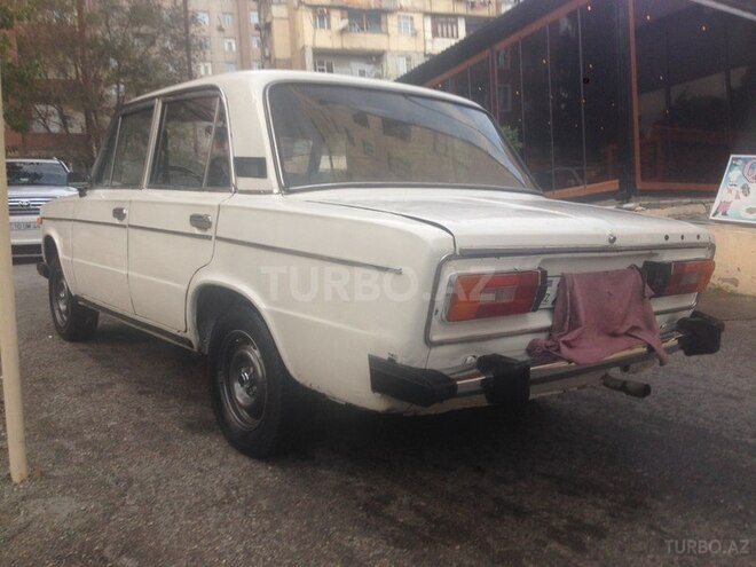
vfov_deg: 42.9
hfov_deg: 55.4
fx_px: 721
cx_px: 378
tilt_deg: -1.4
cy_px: 284
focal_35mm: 33
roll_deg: +1.8
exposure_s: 1/120
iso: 64
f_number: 2.4
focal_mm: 4.12
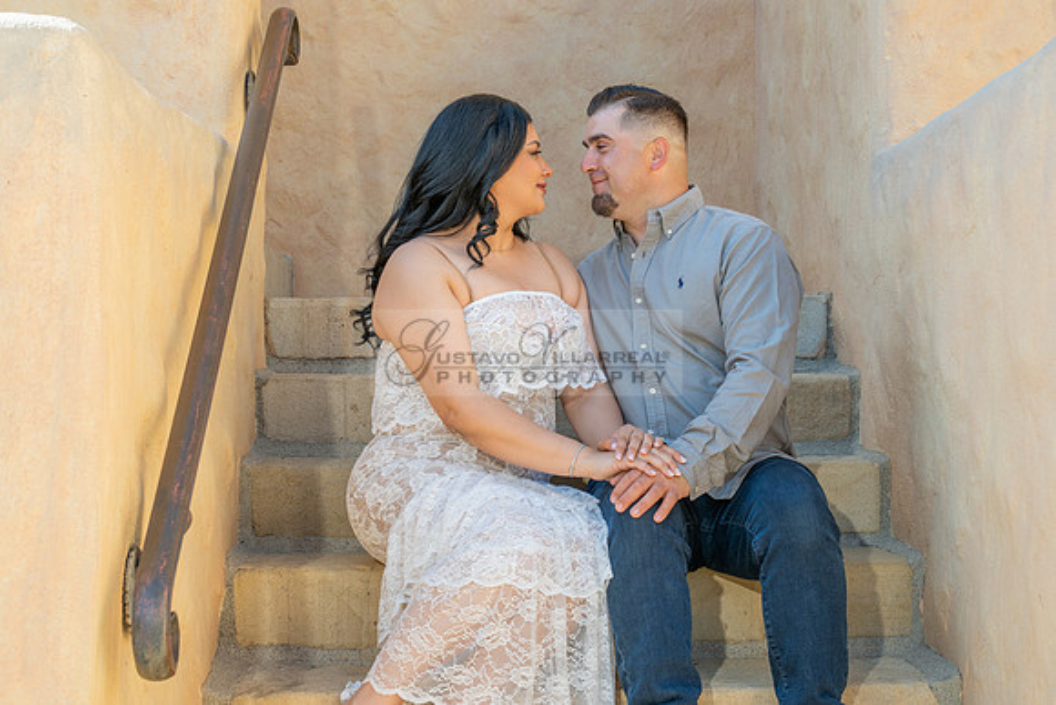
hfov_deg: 32.6
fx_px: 1804
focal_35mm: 61
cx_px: 528
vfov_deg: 22.1
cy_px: 352
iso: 200
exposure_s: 1/200
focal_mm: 58
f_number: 7.1
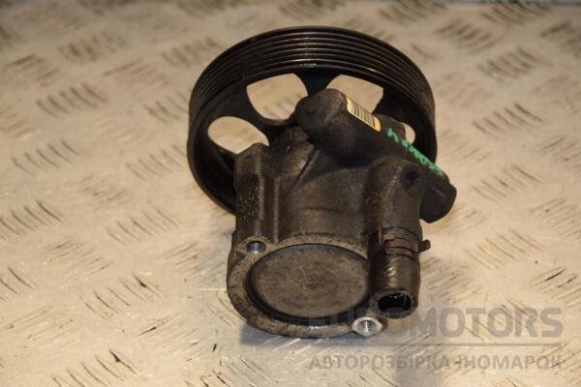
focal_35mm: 135
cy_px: 194
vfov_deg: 10.2
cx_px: 290
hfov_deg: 15.2
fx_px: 2179
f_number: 6.3
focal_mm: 90
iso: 800
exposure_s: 1/200
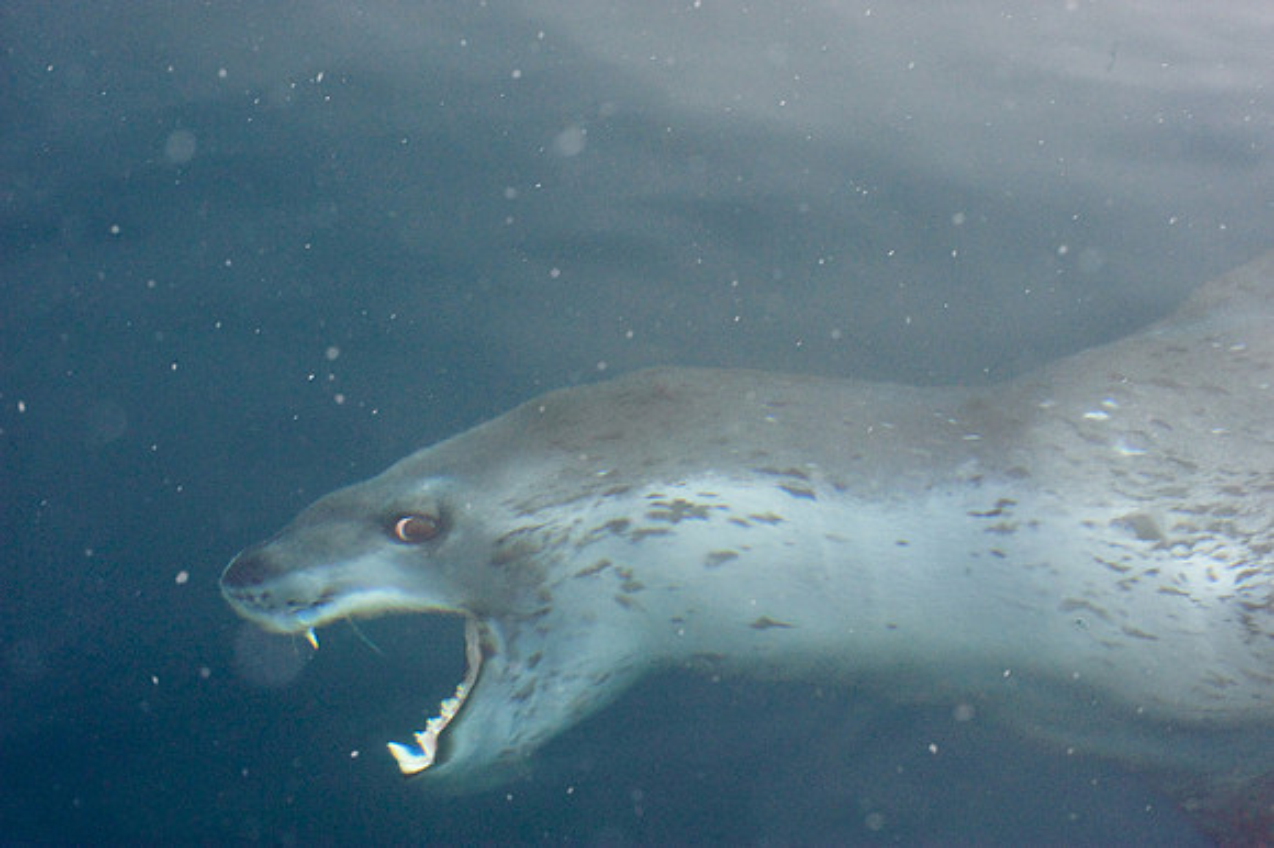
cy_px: 424
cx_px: 637
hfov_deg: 28.9
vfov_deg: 19.4
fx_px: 2476
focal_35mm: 70
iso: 2800
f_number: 11
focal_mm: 70
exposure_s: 1/200
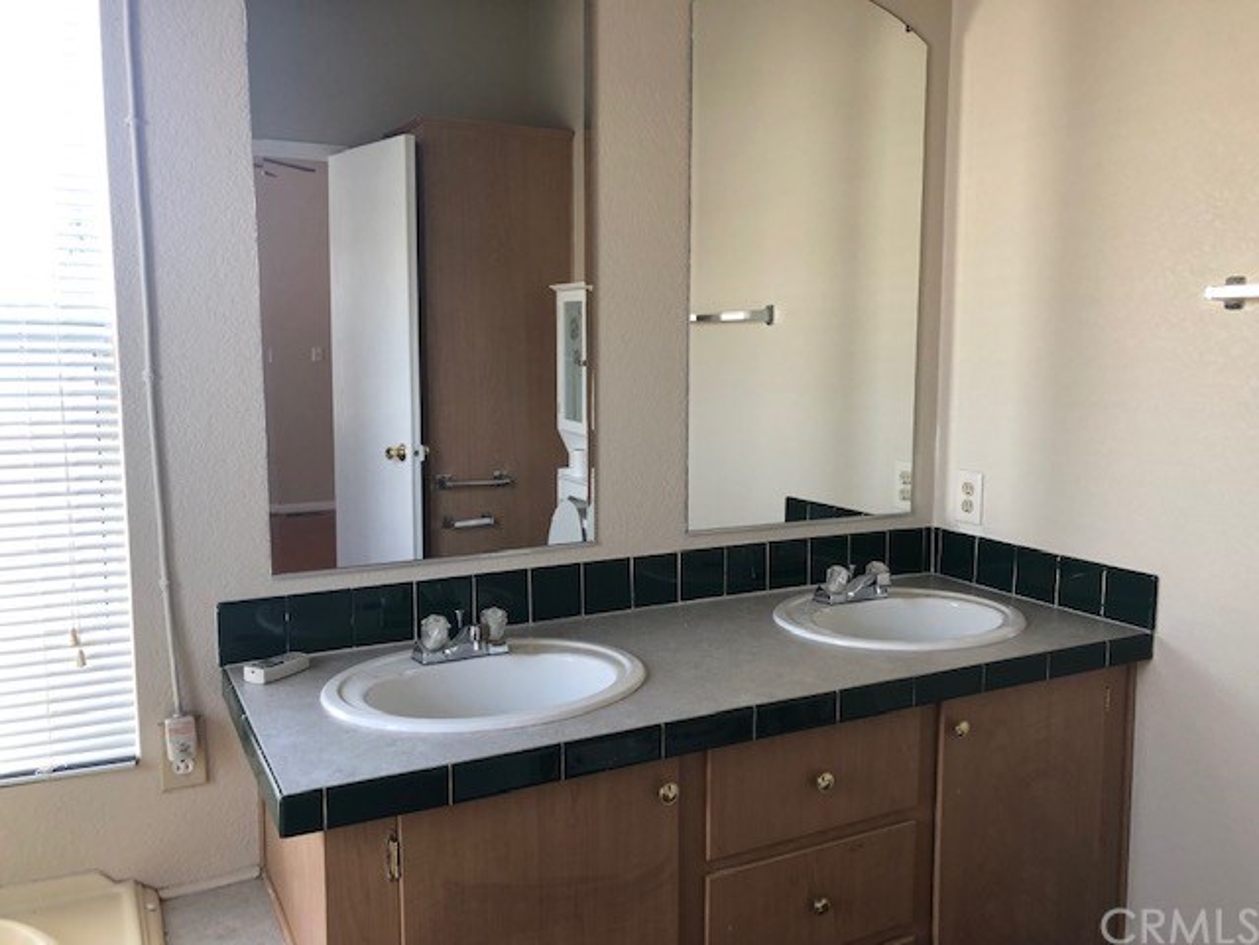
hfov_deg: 63.4
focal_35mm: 28
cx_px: 630
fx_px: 1018
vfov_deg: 49.7
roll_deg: +0.8
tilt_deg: -7.3
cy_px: 472
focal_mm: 4
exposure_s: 1/30
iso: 25
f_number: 1.8
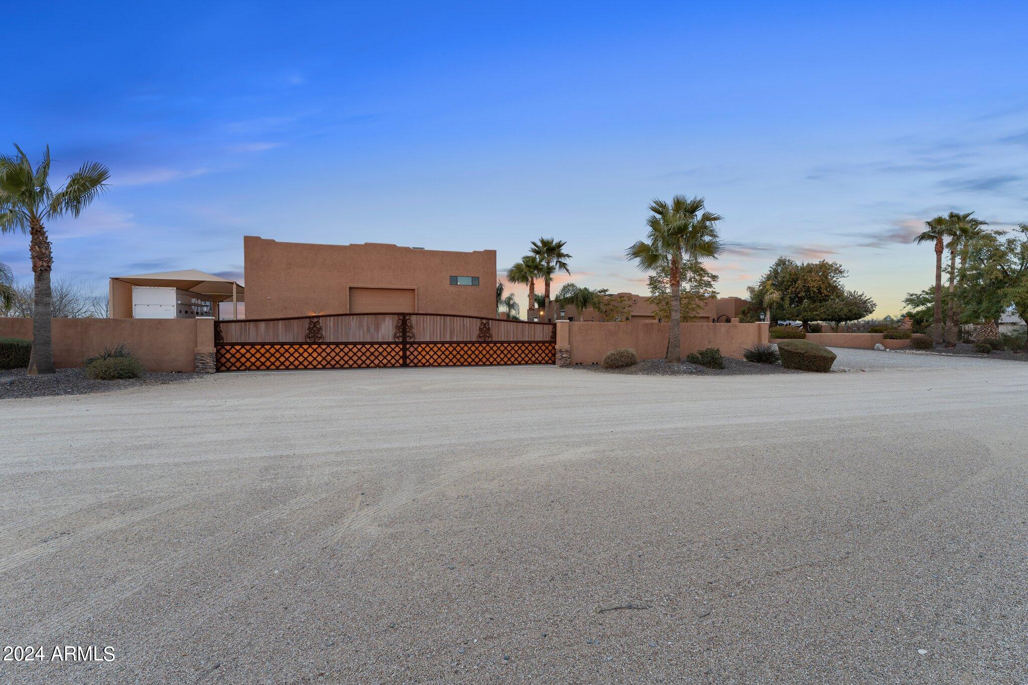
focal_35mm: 16
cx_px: 514
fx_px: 468
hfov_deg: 95.3
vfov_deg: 72.4
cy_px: 342
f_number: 8
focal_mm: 16.4
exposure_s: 1/15
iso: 400
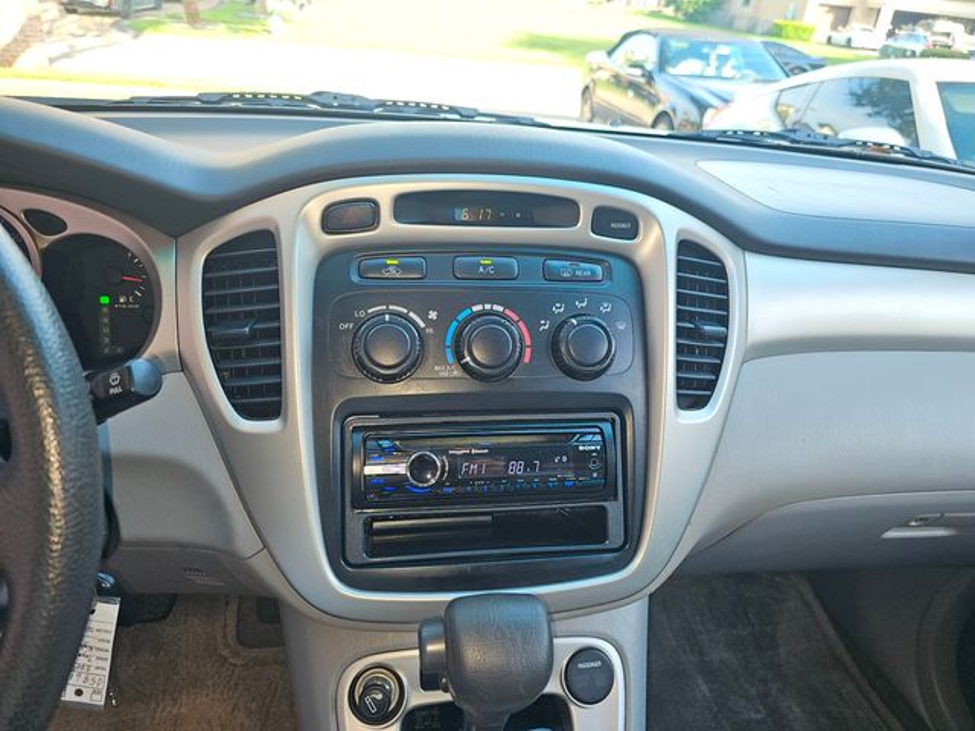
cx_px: 488
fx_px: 648
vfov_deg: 58.9
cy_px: 366
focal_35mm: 23
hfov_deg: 73.9
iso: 25
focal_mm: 6.3
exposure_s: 1/60
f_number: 1.7
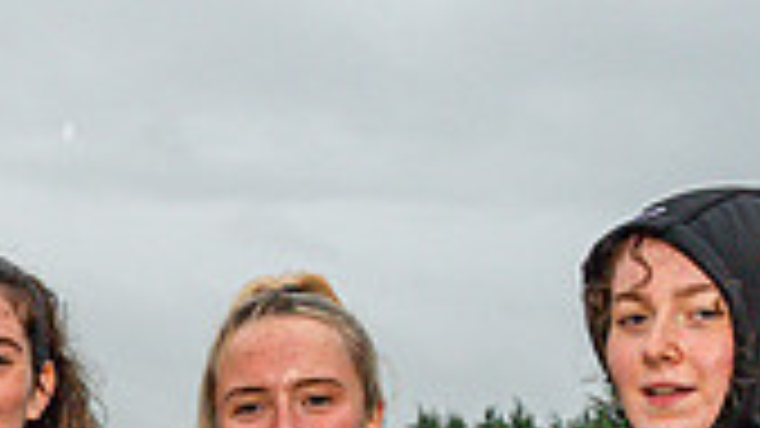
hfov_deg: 16.5
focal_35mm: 125
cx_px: -115
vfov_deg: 9.3
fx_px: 2519
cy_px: 715
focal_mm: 29
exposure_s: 1/100
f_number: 5
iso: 1600
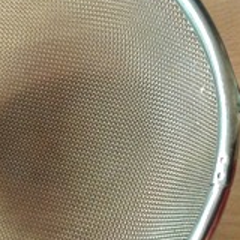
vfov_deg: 23.7
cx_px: 78
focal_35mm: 73
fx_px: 573
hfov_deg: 23.6
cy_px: 131
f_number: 2.4
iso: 250
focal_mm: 3.3
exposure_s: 1/15
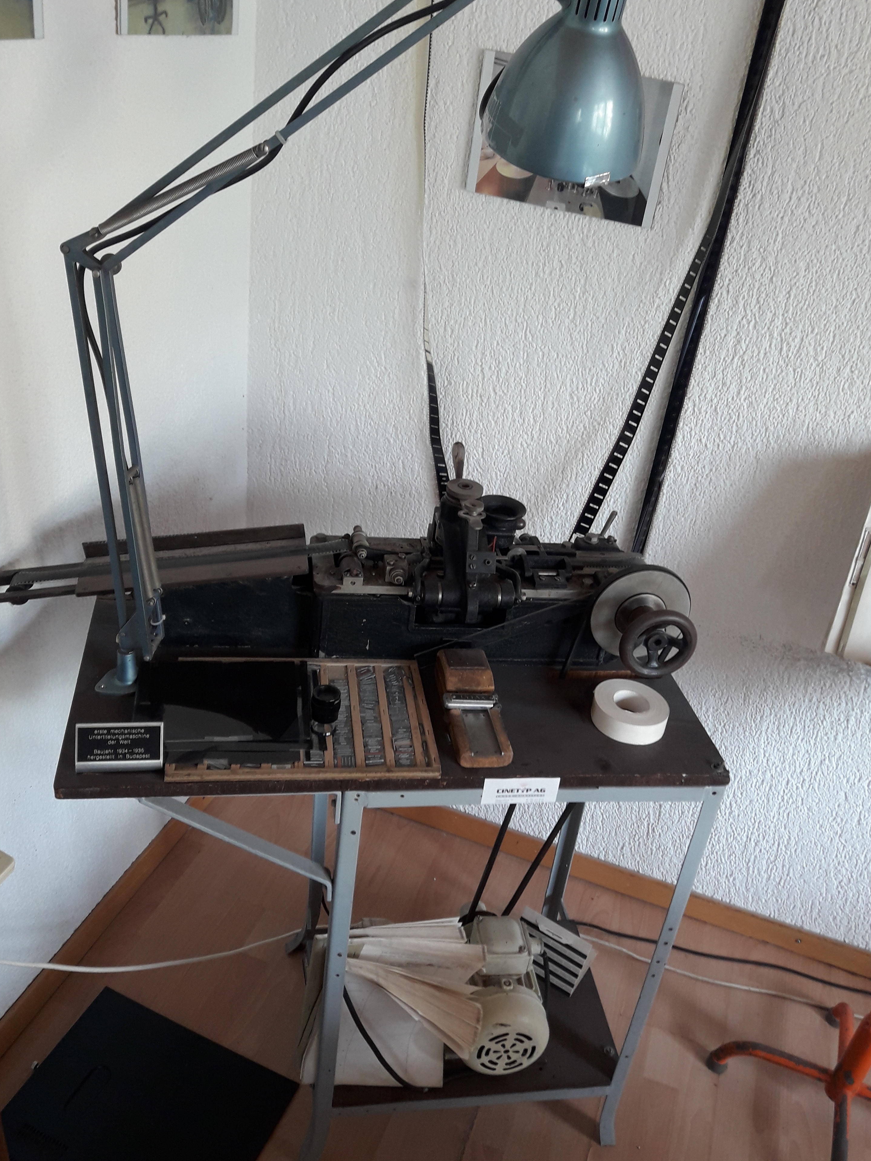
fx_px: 1006
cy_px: 578
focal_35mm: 30
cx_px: 453
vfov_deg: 60.0
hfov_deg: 46.8
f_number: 1.9
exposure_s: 1/33
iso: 64
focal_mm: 3.7
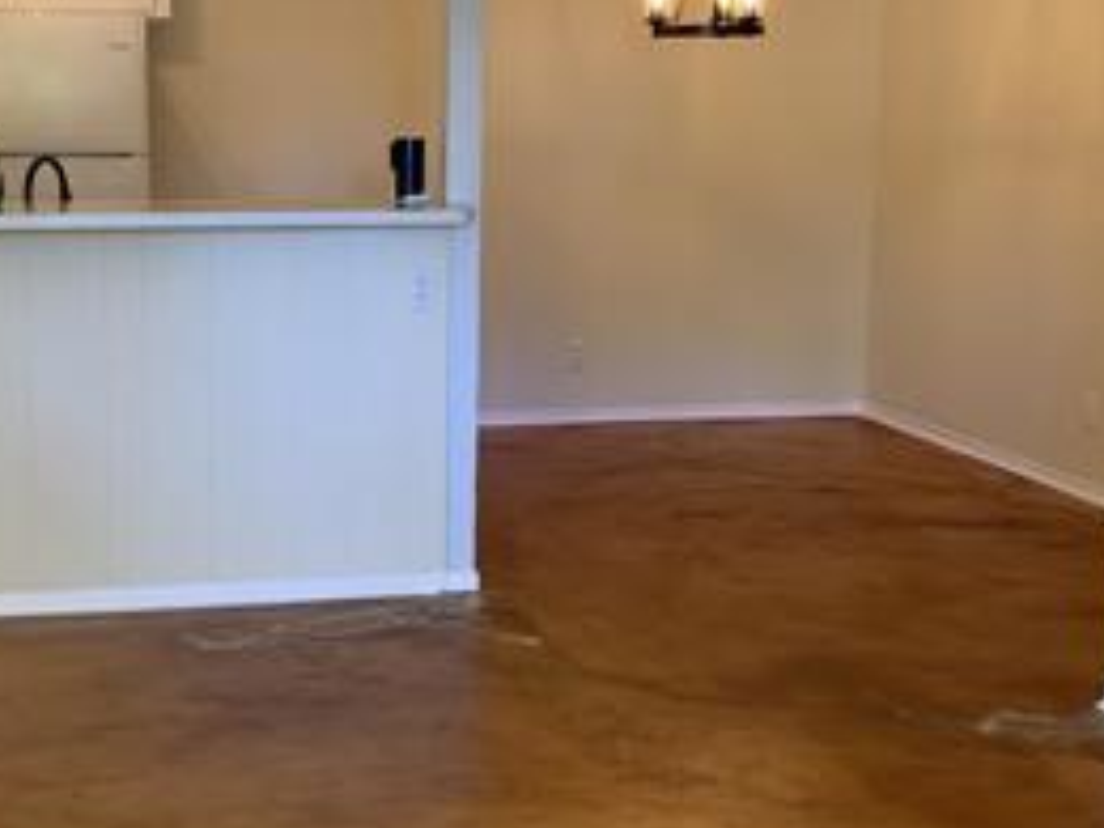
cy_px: 459
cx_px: 378
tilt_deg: -11.2
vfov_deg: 22.9
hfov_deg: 30.1
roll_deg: +0.4
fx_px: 2041
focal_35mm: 64
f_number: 1.8
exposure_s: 1/60
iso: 125
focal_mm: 4.25
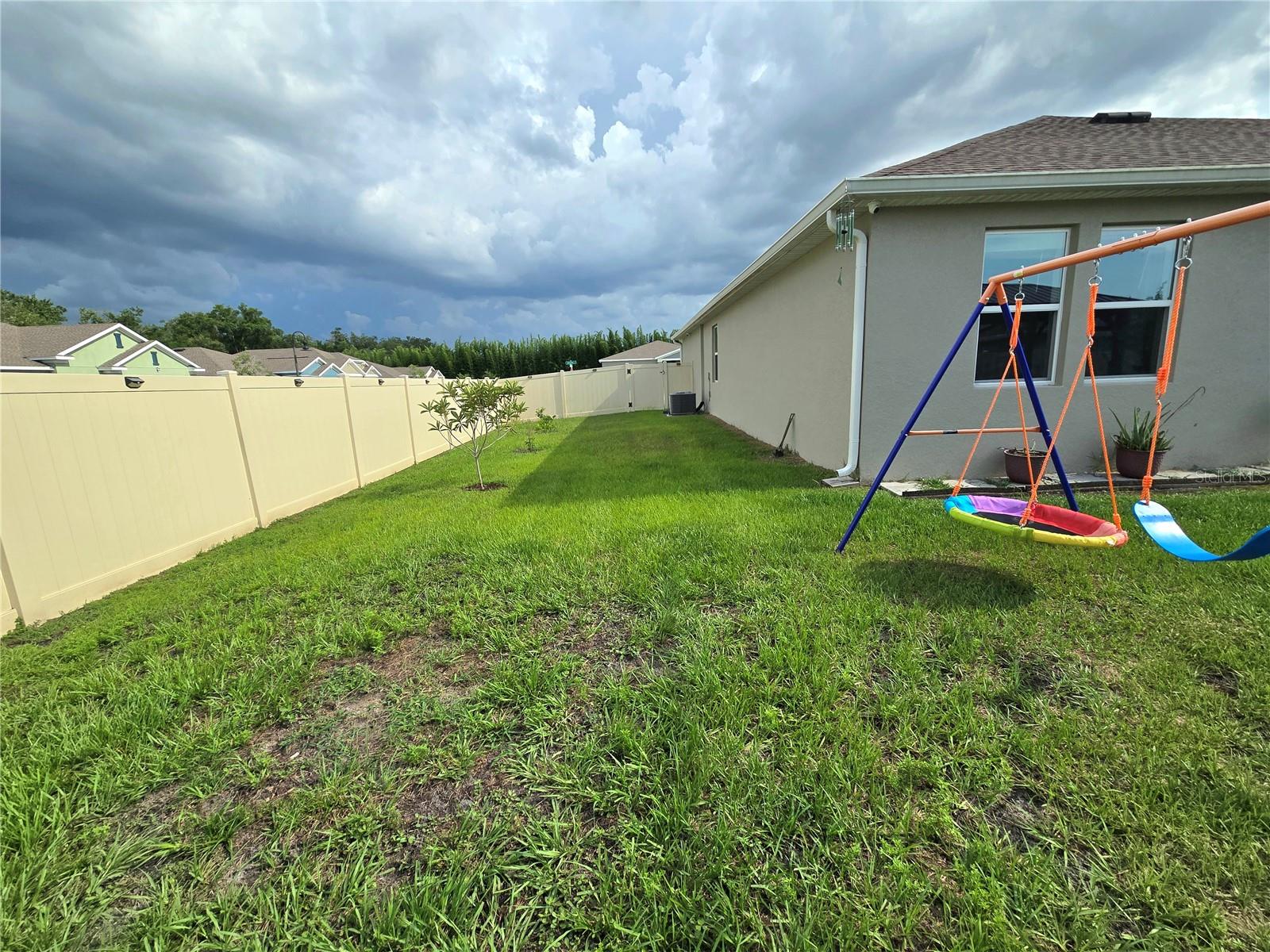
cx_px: 635
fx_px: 477
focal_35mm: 13
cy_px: 476
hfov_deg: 106.2
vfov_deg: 89.9
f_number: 2.2
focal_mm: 2.2
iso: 50
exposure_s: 1/3333
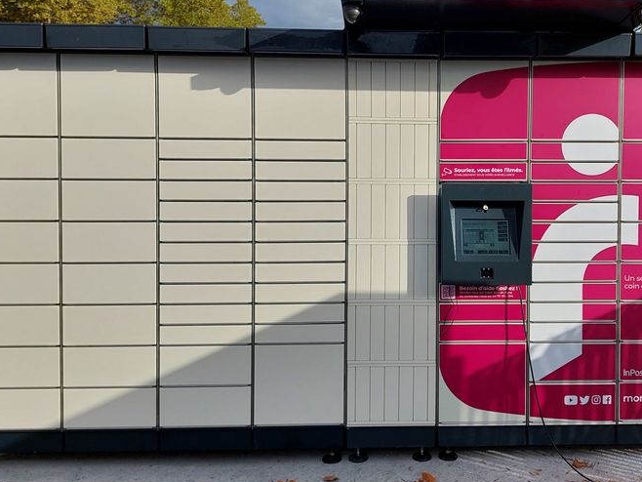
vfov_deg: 40.4
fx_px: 649
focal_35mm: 35
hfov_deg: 52.2
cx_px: 393
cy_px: 175
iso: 40
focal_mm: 5.23
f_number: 1.8
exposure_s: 1/2450
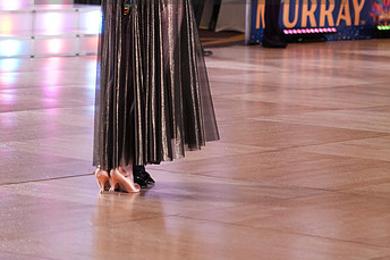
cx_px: 191
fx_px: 1916
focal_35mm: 177
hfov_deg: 11.6
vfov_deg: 7.7
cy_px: -33
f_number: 4
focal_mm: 105
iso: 2000
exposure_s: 1/400
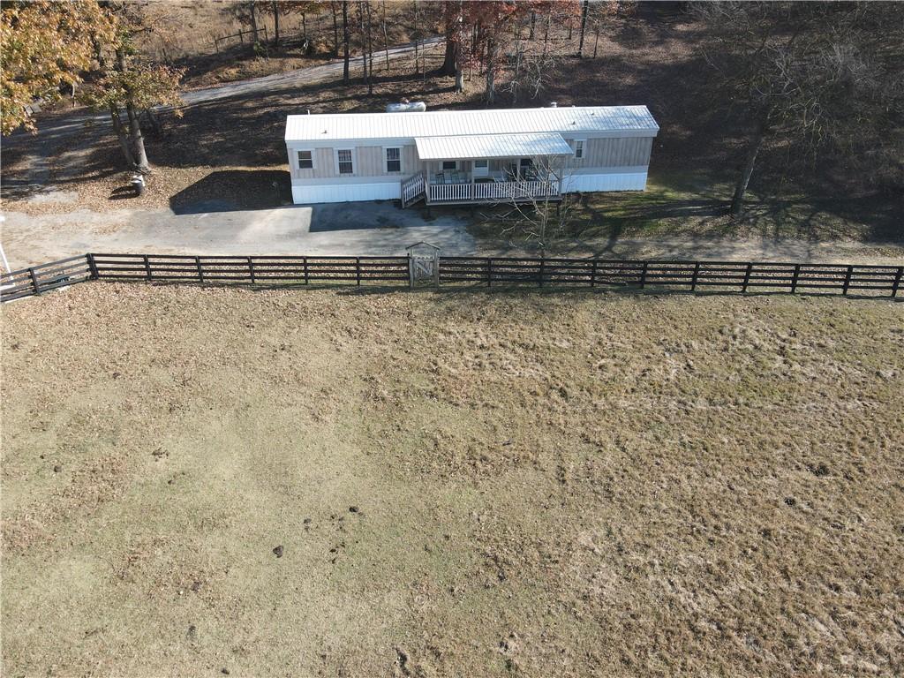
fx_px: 627
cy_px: 339
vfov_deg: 56.8
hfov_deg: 71.6
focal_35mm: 24
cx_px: 452
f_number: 2.8
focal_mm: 4.5
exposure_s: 1/240
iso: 100
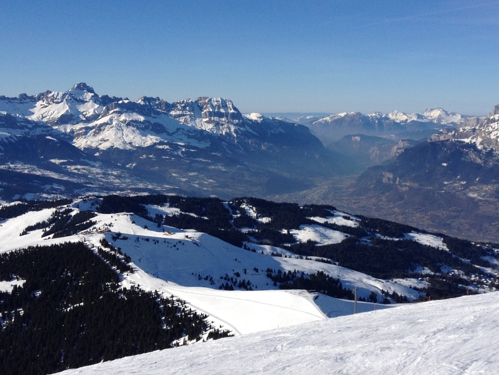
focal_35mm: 52
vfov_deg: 28.0
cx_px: 282
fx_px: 750
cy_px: 191
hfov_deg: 36.8
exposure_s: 1/3067
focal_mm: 4.28
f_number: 2.4
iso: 64
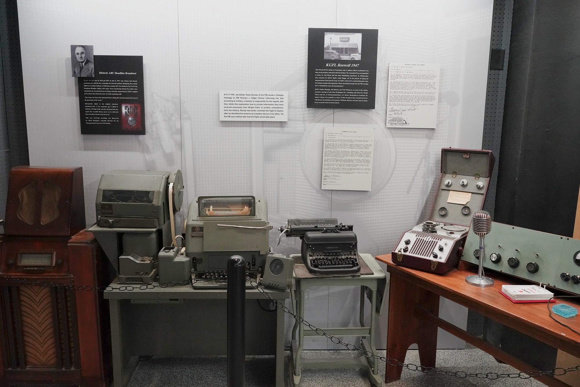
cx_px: 290
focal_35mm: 30
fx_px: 483
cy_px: 194
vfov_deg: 43.6
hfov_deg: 61.9
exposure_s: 1/100
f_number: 8
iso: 6400
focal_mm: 30
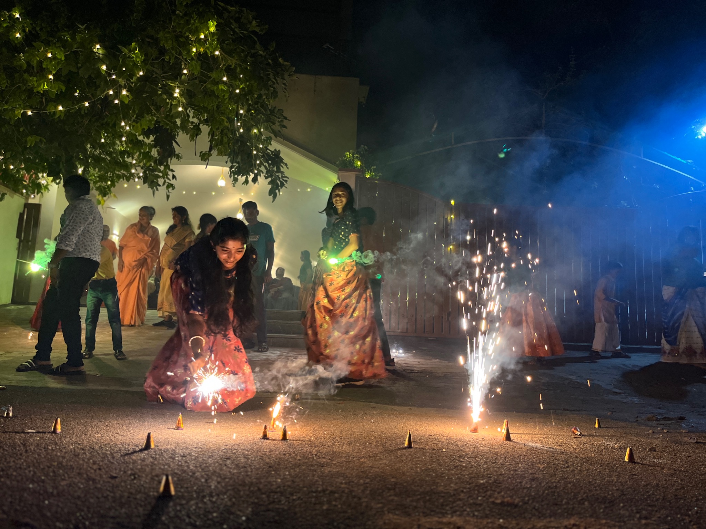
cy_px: 264
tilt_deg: +7.9
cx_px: 353
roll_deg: -1.6
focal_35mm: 26
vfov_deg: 53.1
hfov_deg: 67.3
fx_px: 530
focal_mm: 5.1
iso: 200
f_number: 1.6
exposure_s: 1/55
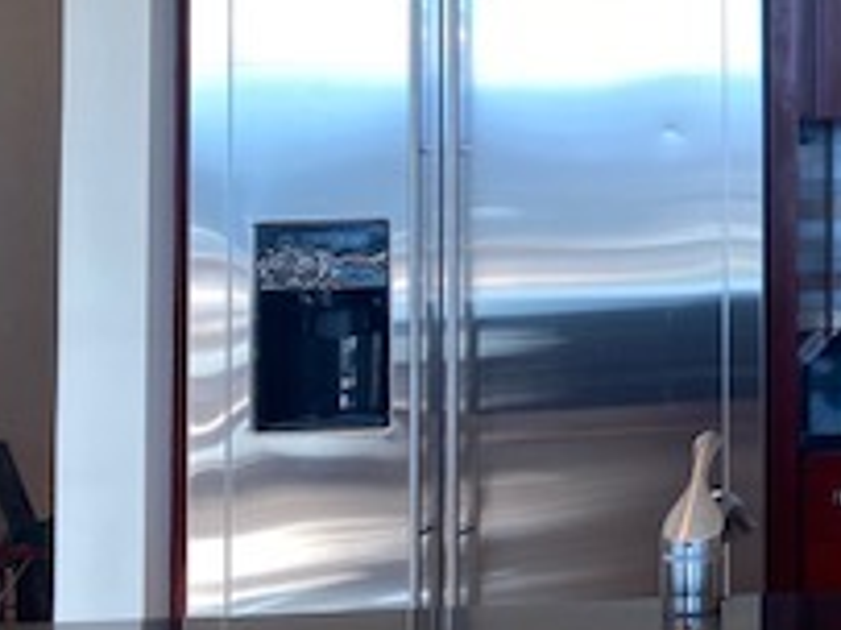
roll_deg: +0.3
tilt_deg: +2.1
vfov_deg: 17.7
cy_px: 46
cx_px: 1255
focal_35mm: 82
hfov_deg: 20.5
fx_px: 1991
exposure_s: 1/120
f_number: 1.8
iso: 40
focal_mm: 4.25
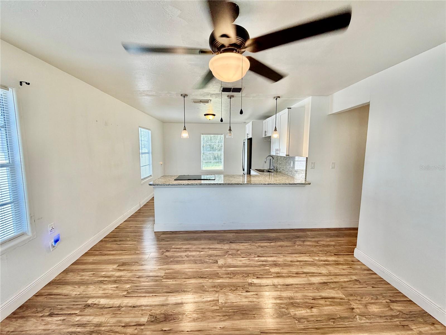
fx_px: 180
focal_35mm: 14
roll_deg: -0.6
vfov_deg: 85.7
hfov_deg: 102.1
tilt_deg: -6.4
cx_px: 223
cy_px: 168
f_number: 2.2
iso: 100
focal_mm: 2.22
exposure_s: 1/120
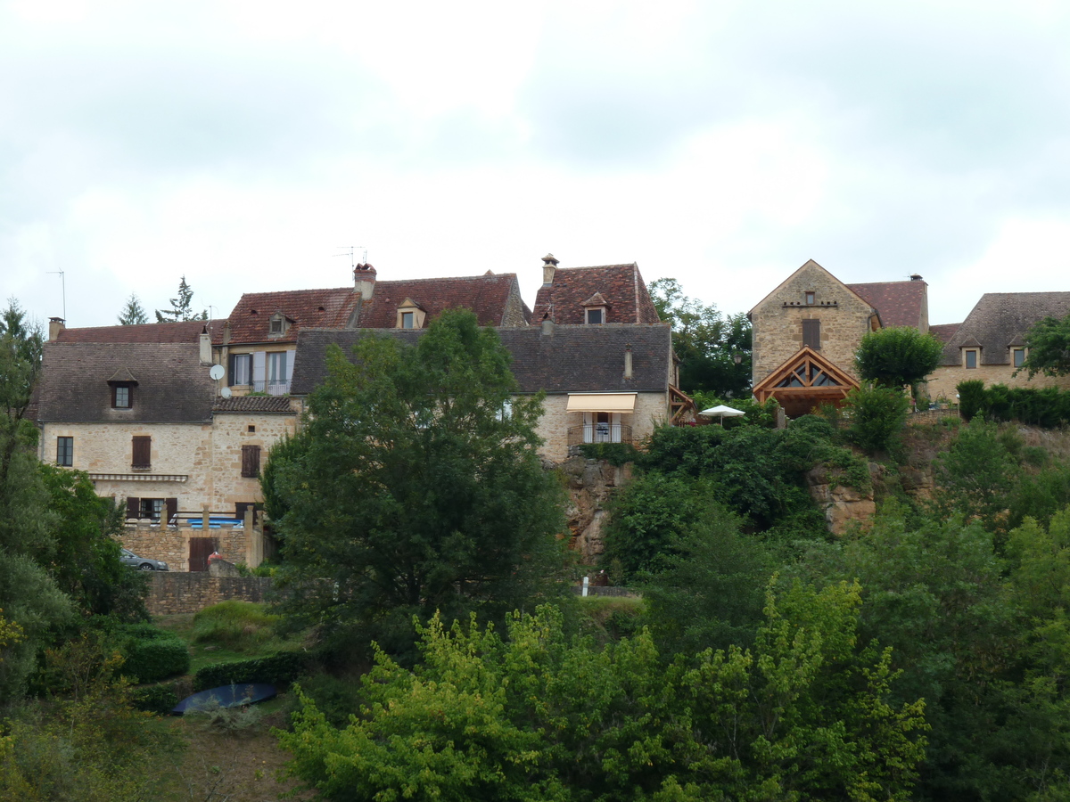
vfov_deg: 14.2
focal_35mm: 104
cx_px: 535
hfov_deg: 18.9
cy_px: 401
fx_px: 3215
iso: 80
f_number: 4.3
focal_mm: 17
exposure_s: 1/200
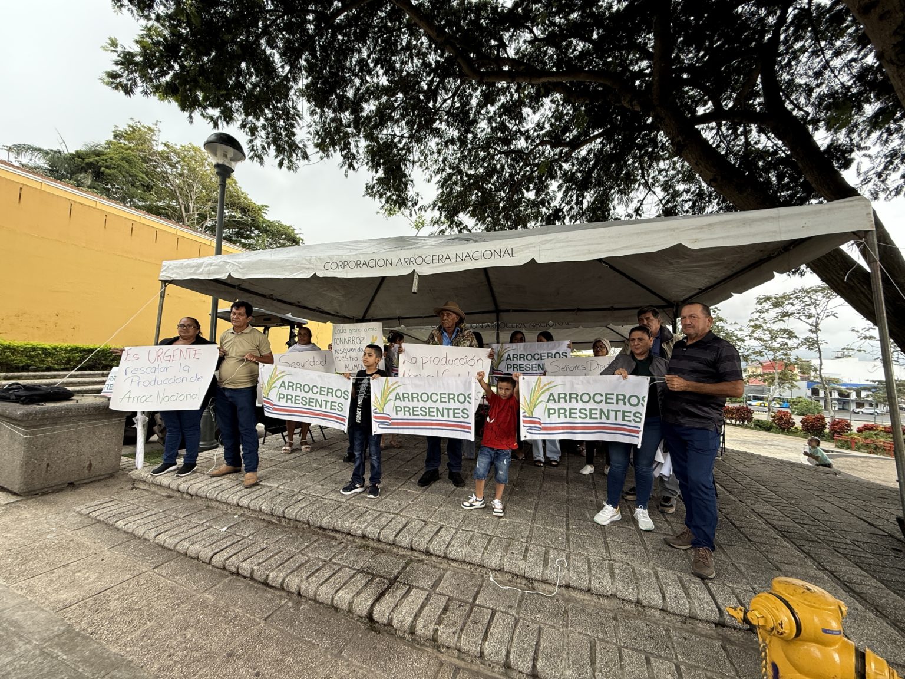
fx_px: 366
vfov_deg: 85.7
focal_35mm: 14
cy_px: 340
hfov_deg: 102.1
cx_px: 452
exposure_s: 1/99
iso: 100
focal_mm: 2.22
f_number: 2.2
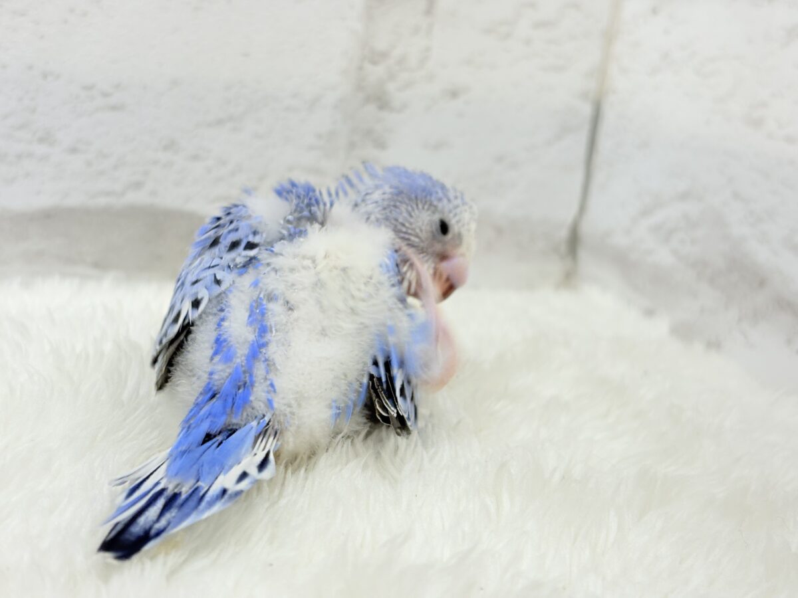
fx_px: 1199
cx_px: 399
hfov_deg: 36.8
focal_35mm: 52
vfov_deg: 28.0
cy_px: 299
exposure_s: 1/100
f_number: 1.6
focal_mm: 5.96
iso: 64
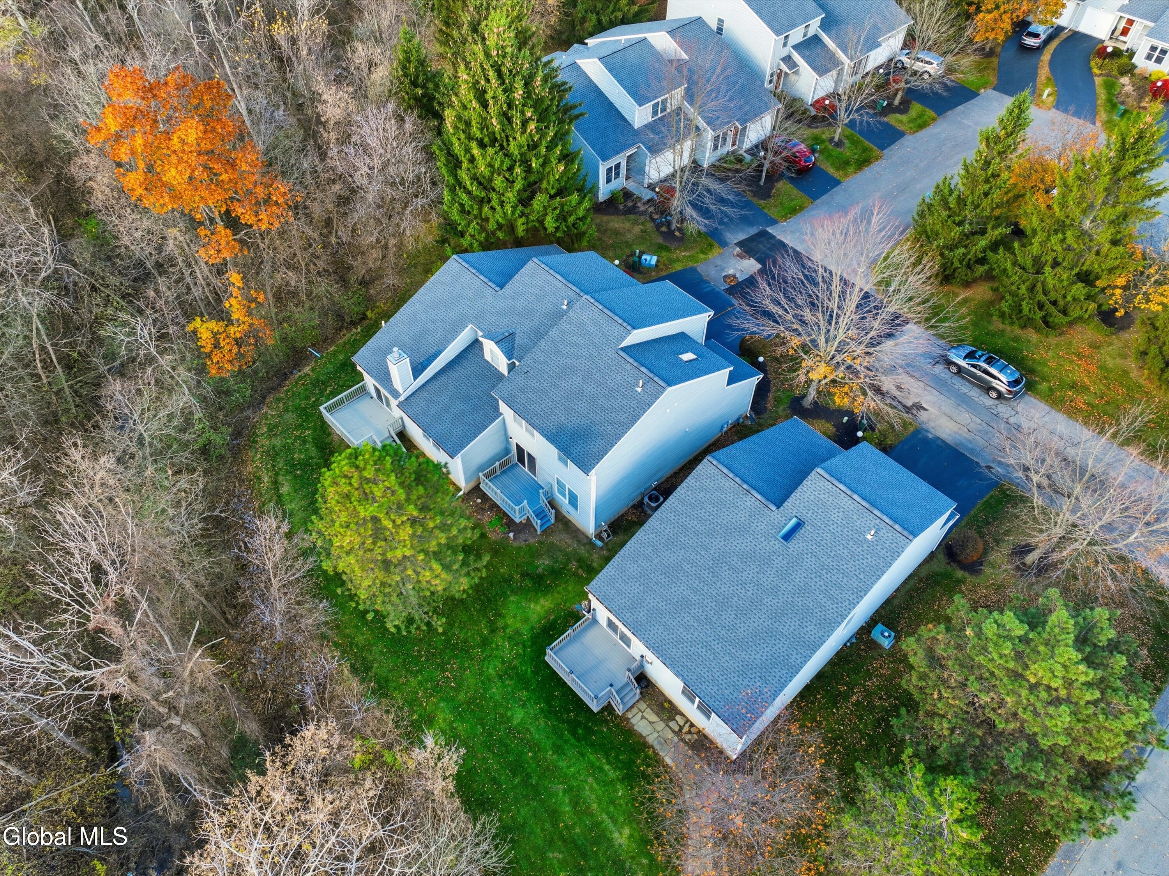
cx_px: 584
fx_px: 810
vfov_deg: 56.8
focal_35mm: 24
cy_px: 438
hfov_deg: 71.6
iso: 110
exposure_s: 1/400
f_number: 2.8
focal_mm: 12.3
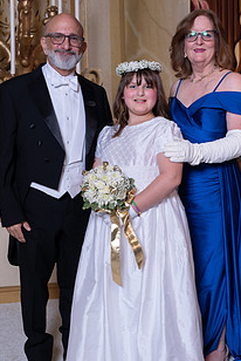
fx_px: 541
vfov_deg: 36.8
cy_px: 195
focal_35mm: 54
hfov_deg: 25.1
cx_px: 117
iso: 200
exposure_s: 1/160
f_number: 9
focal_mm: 37
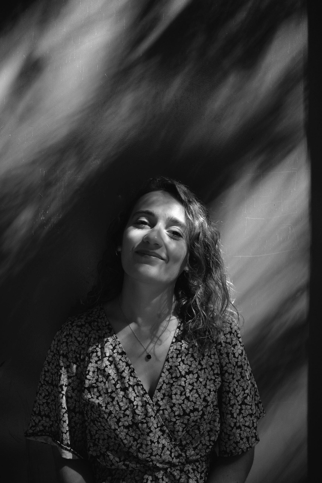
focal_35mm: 35
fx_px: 469
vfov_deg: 54.4
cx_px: 161
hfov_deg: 37.9
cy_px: 242
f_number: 2
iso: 200
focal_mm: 23
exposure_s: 1/180
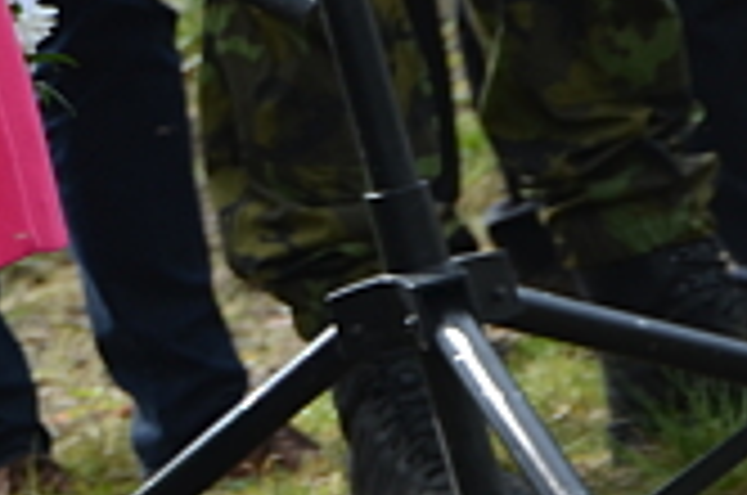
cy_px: -261
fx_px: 15727
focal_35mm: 759
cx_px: -994
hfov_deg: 2.7
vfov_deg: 1.8
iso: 100
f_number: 5.6
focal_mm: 105
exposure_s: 1/160
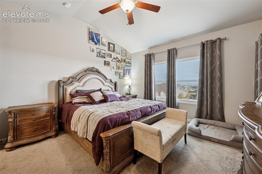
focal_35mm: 15
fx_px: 109
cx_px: 131
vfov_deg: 77.3
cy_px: 87
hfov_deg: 100.4
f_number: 11
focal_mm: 15
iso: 800
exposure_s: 1/8
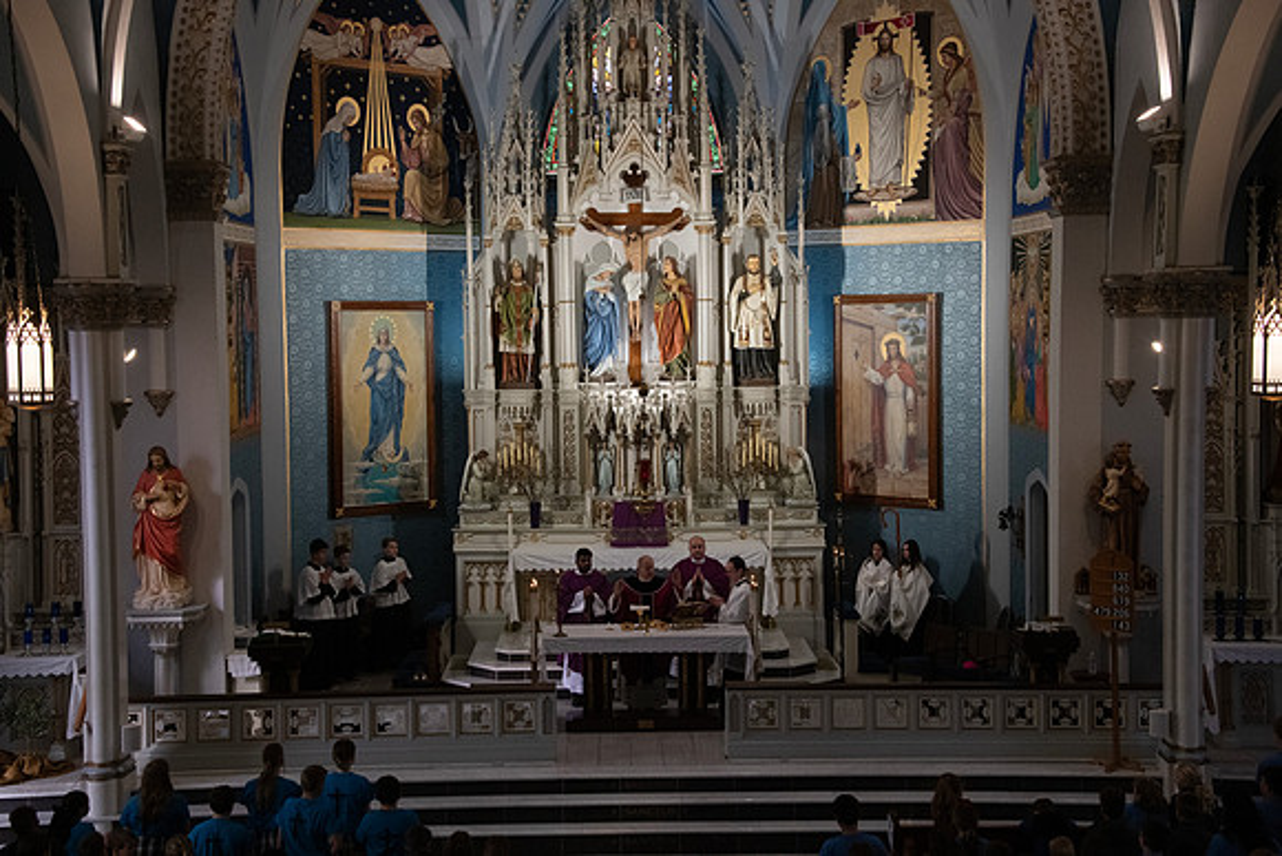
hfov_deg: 35.6
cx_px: 641
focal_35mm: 56
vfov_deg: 24.2
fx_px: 1995
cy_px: 428
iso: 4000
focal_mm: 56
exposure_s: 1/100
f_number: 13
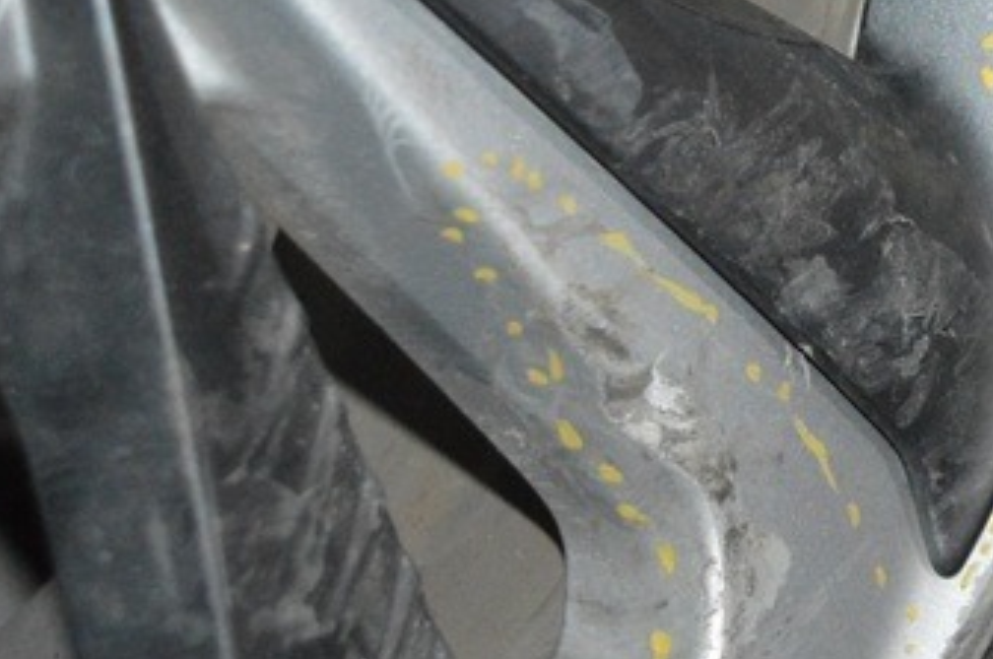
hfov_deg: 17.1
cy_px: 312
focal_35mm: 119
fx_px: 3278
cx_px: 813
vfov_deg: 11.5
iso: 3200
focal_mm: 26
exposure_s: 1/60
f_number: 4
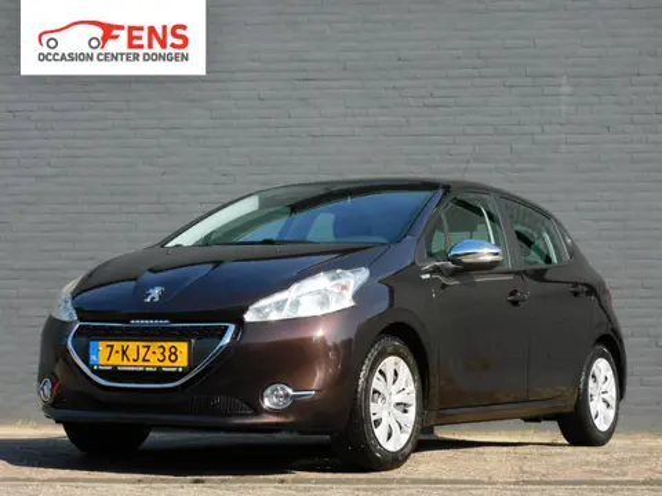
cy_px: 248
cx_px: 331
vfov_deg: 17.4
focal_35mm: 85
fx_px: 1626
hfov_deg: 23.0
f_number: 4.5
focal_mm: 15.2
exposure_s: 1/400
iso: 125
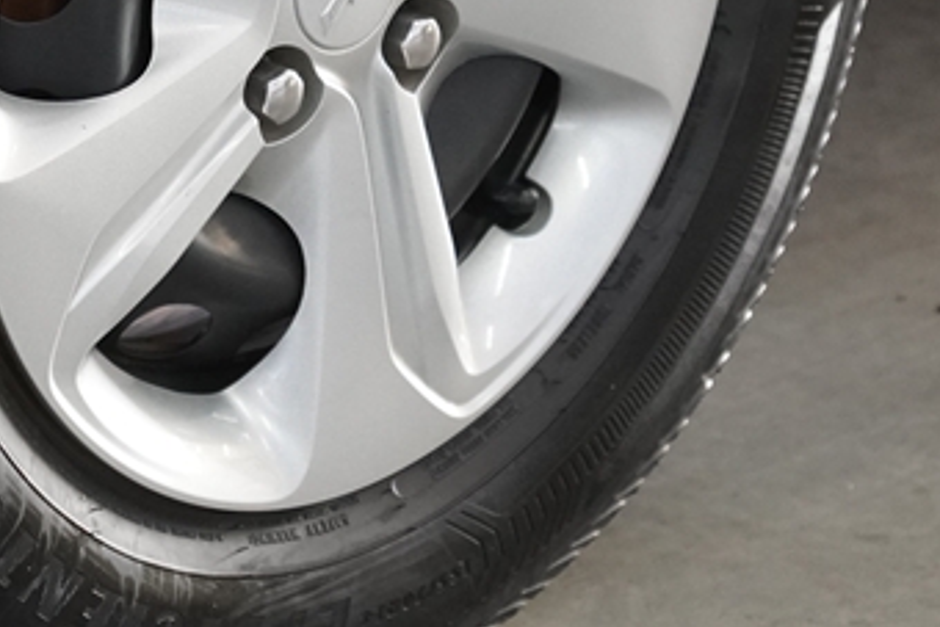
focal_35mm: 213
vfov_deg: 6.4
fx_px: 5551
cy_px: -65
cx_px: 122
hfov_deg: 9.6
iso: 1600
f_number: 2.8
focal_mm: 47
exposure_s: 1/80
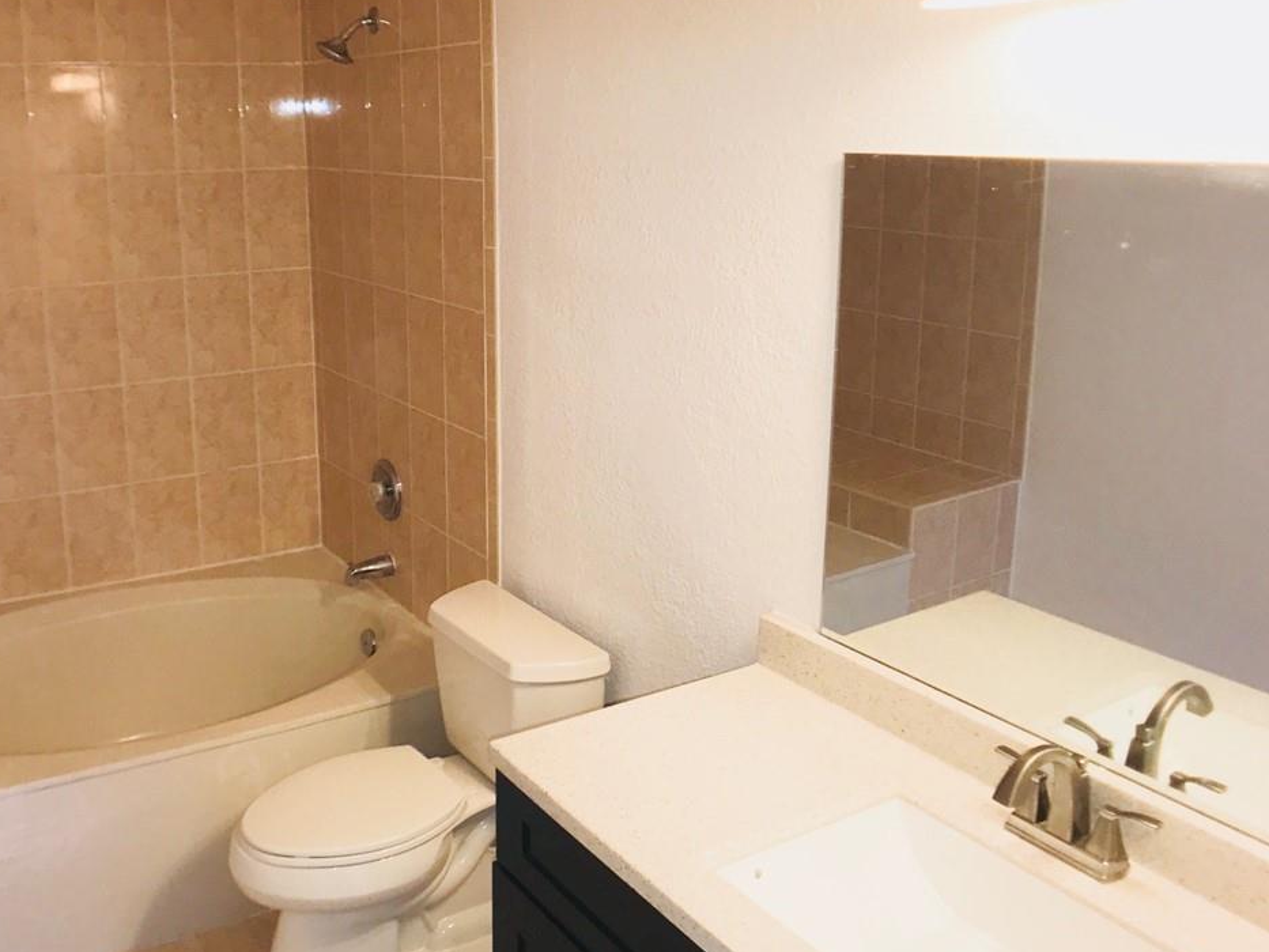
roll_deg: +0.9
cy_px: 471
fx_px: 1760
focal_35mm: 48
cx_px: 467
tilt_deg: -13.3
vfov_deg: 30.3
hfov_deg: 39.4
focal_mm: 3.99
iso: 20
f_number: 1.8
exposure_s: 1/31
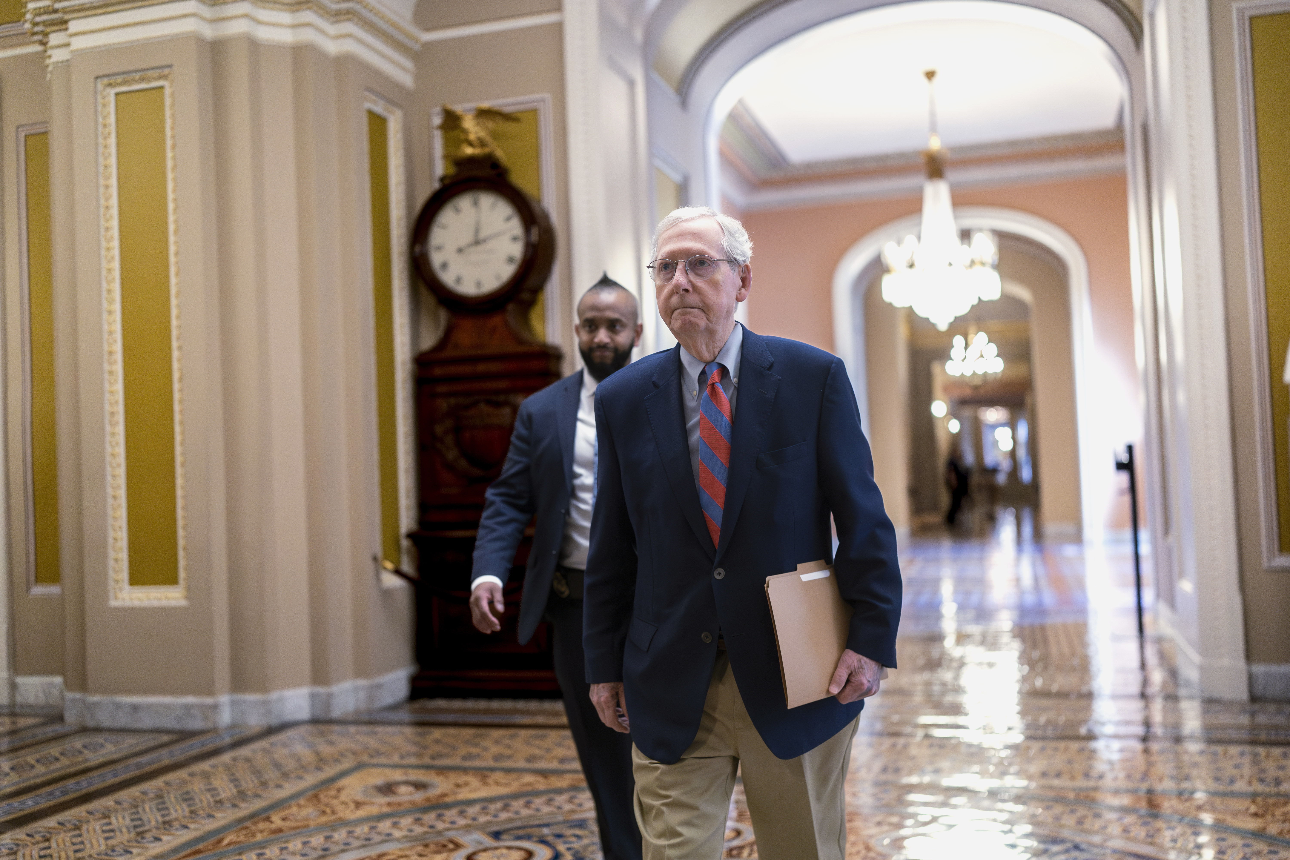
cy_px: 430
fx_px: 1254
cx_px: 645
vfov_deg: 37.9
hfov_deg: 54.4
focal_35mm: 35
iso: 4000
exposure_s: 1/400
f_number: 1.4
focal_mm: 35
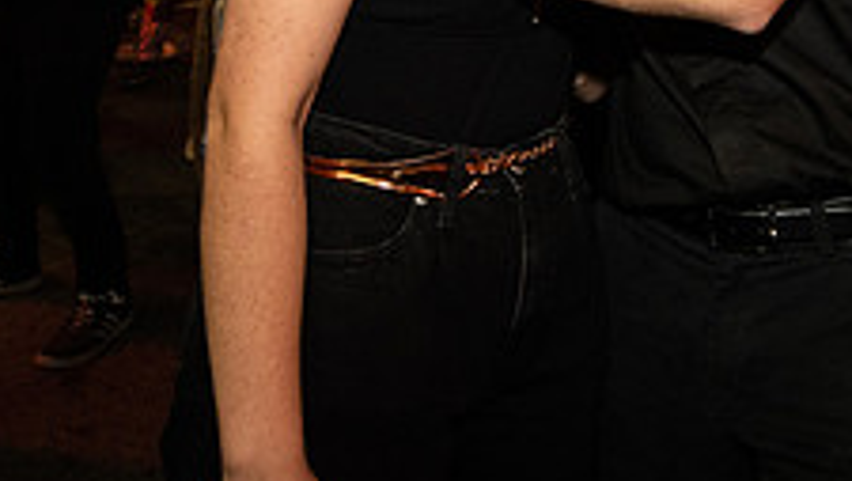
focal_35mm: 43
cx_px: 636
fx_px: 972
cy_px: -82
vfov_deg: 25.3
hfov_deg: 45.7
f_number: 3.5
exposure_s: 1/60
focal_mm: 14
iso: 2000
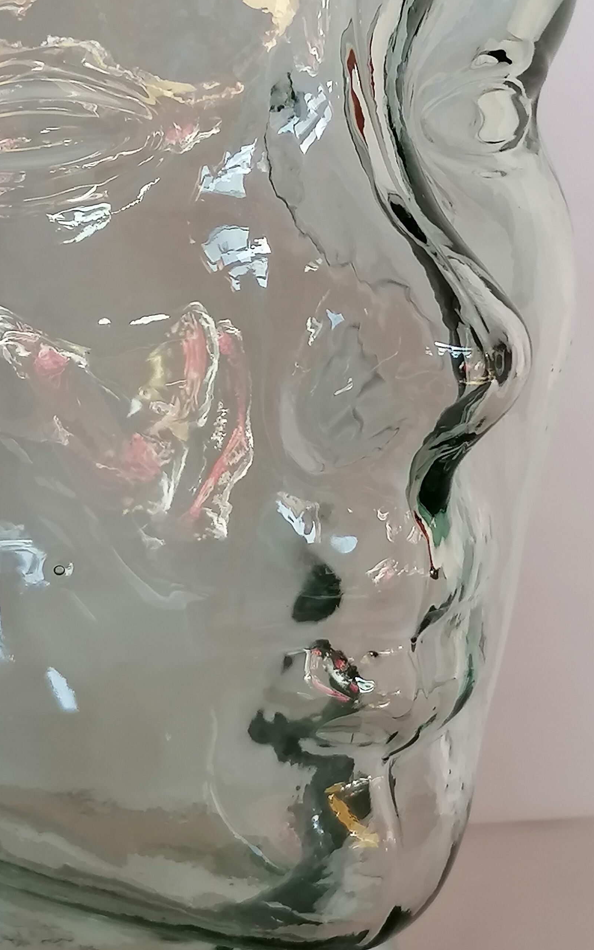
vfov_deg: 23.2
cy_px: 367
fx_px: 2305
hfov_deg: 14.7
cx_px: 321
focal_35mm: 89
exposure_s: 1/100
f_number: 1.8
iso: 100
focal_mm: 4.75
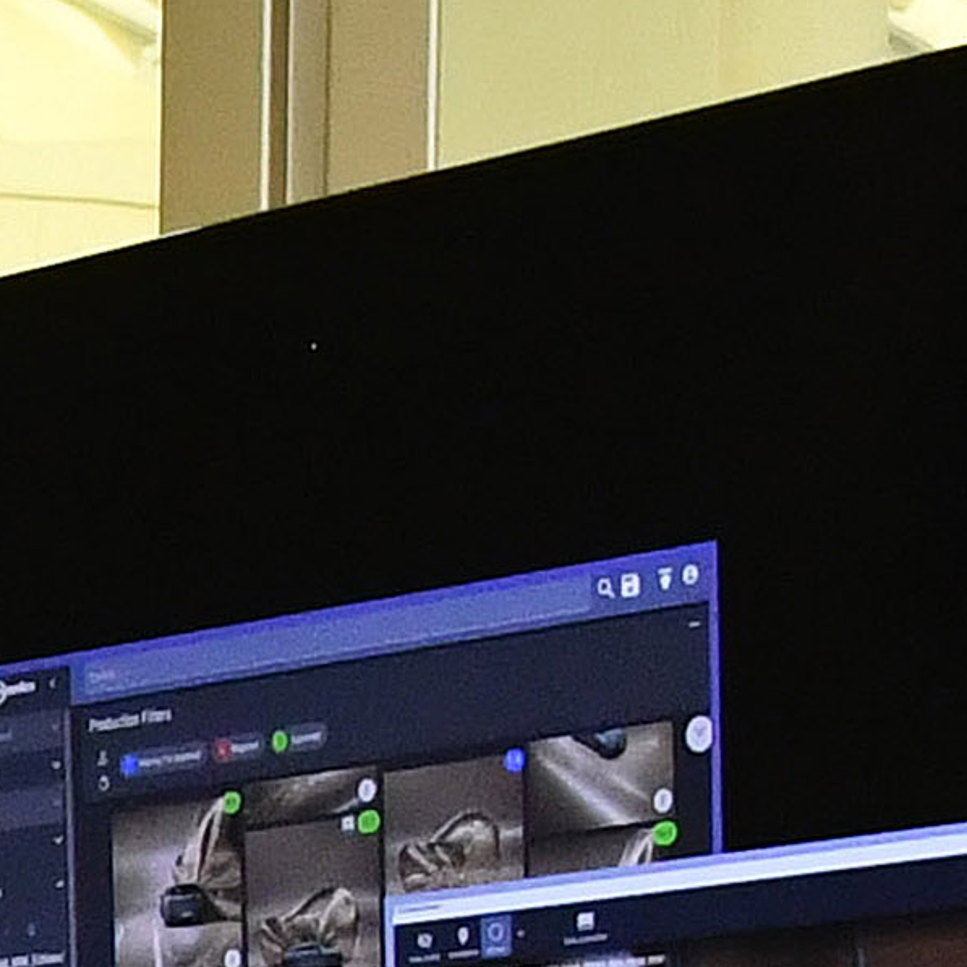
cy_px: 2389
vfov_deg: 7.6
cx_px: -3172
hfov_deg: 6.3
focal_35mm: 214
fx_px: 6763
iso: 1600
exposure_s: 1/100
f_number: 7.1
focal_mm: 18
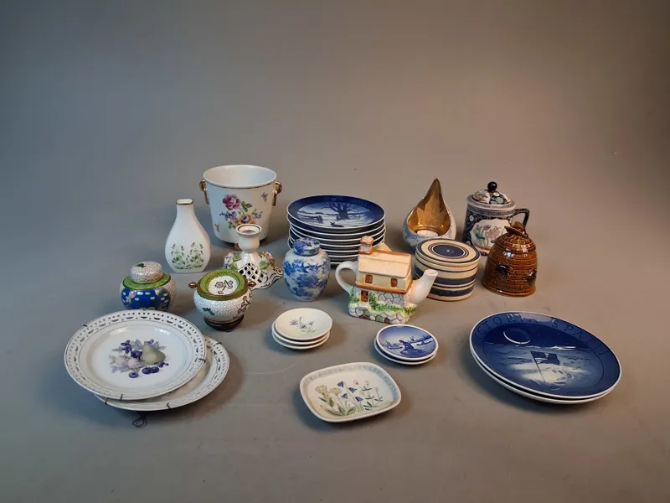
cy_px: 252
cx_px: 335
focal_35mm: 27
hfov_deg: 65.3
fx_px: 523
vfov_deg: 51.4
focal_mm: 4
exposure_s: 1/100
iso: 400
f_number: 1.8
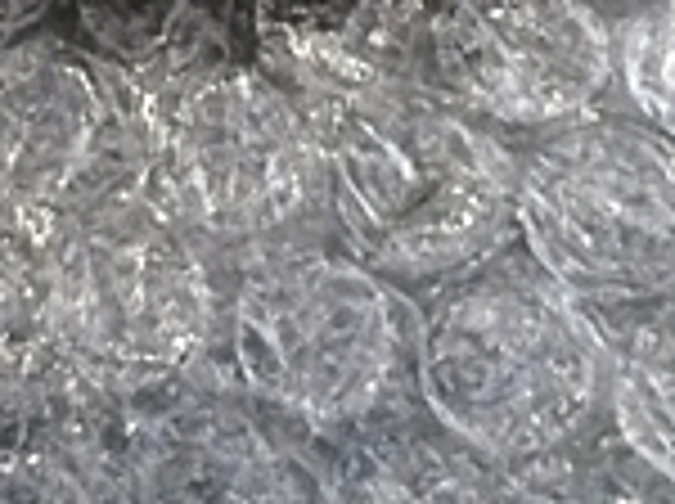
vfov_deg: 11.0
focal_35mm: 124
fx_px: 2414
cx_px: -216
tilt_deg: -78.0
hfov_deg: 15.1
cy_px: -459
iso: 40
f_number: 2.2
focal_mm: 4.15
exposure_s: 1/40
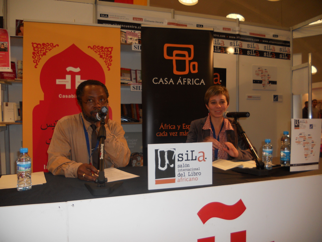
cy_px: 121
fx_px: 251
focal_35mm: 27
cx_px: 161
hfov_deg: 65.3
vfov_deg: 51.4
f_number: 3.2
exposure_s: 1/25
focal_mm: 4.9
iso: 80
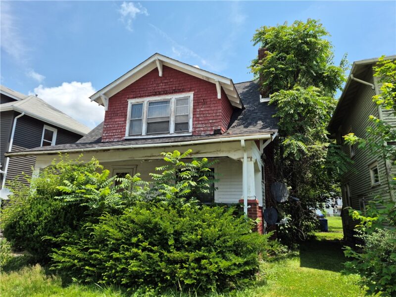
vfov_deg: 58.9
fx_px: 263
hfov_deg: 73.9
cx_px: 198
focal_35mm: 23
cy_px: 148
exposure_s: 1/1292
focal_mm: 5.4
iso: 25
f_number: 1.8
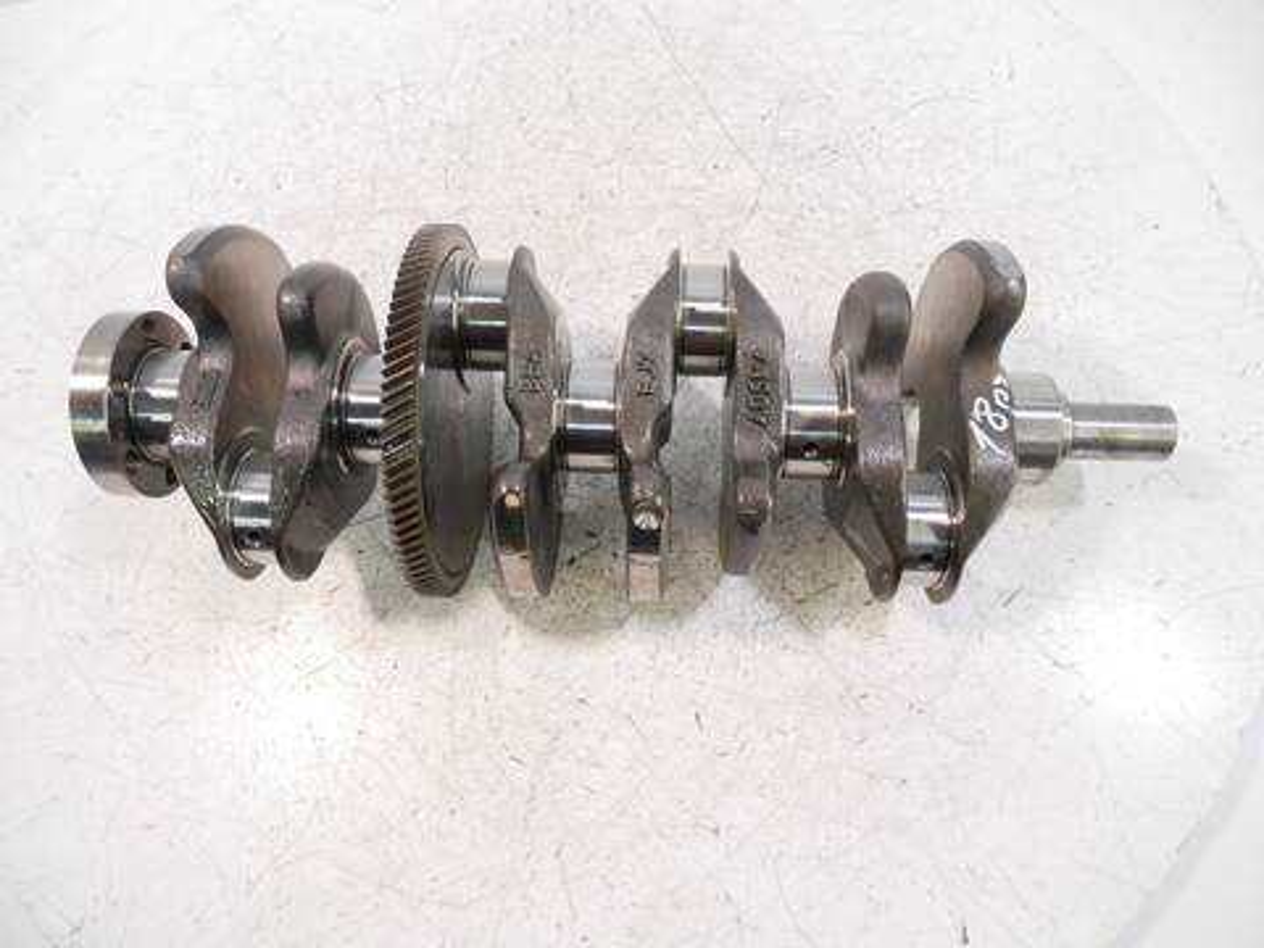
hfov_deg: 67.3
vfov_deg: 53.1
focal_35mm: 26
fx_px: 949
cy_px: 474
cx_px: 632
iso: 1000
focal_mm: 13
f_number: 3.5
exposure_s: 1/60
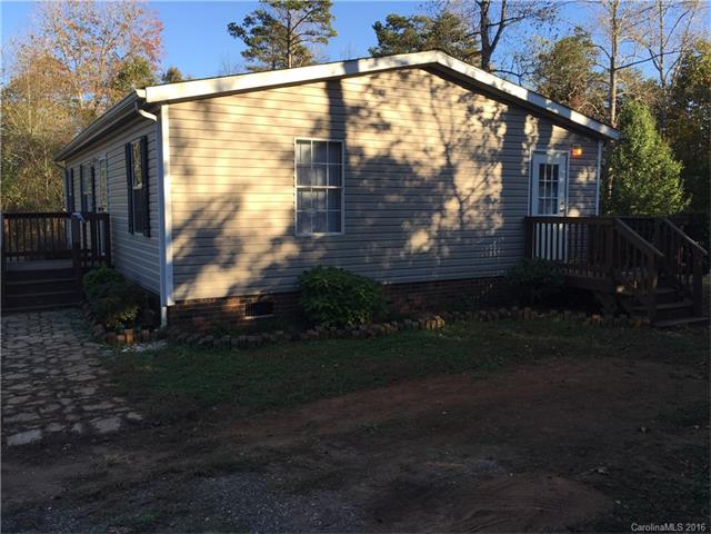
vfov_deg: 48.2
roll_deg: +0.3
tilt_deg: -4.6
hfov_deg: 61.7
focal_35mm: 29
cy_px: 267
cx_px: 356
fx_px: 596
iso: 32
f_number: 2.2
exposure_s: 1/659
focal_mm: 4.15
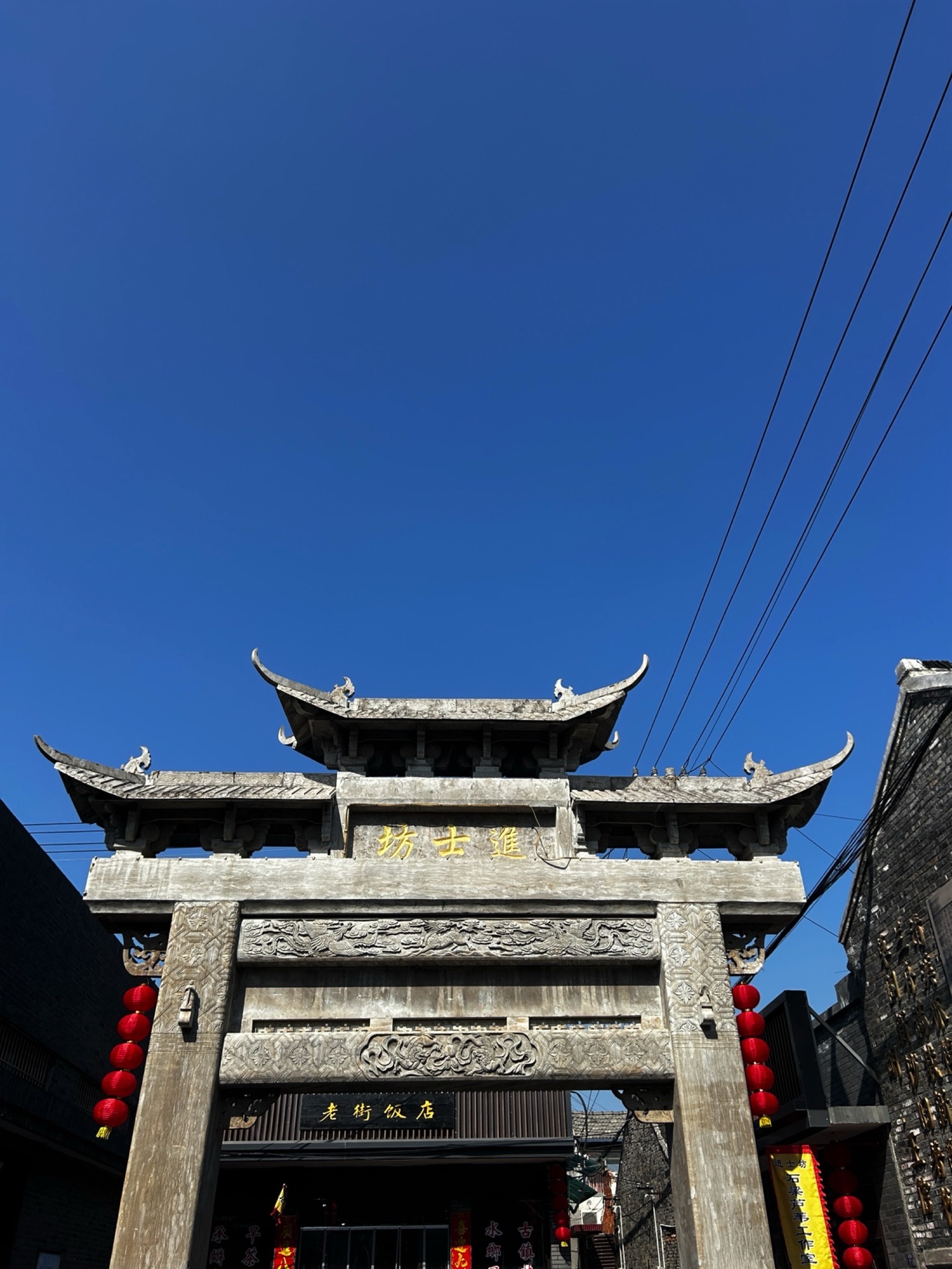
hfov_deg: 53.1
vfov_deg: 67.3
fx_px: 953
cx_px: 476
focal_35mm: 26
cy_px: 634
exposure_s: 1/4274
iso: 50
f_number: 1.5
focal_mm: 5.7
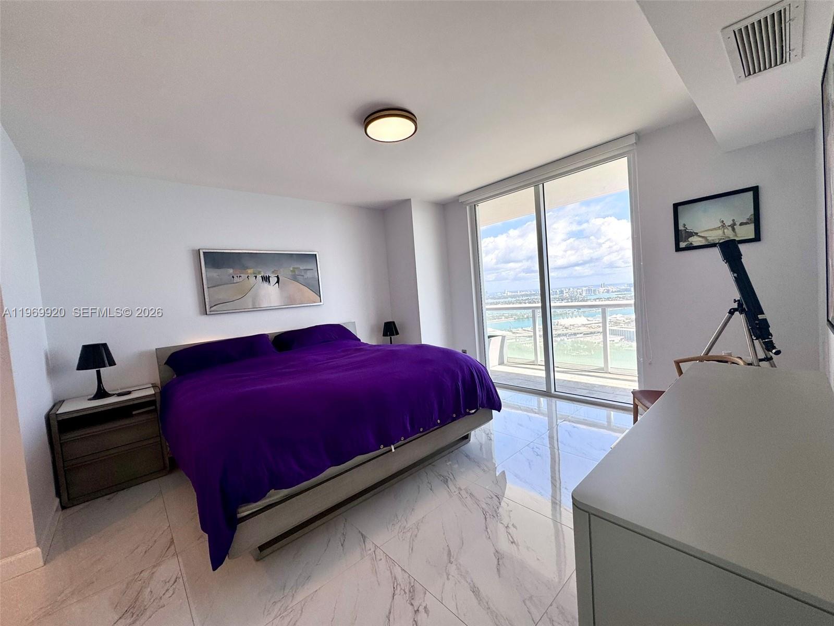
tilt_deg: -3.3
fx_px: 337
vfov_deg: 85.7
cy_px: 313
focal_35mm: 14
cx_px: 417
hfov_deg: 102.1
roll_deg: +4.8
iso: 40
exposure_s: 1/314
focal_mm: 2.22
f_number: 2.2
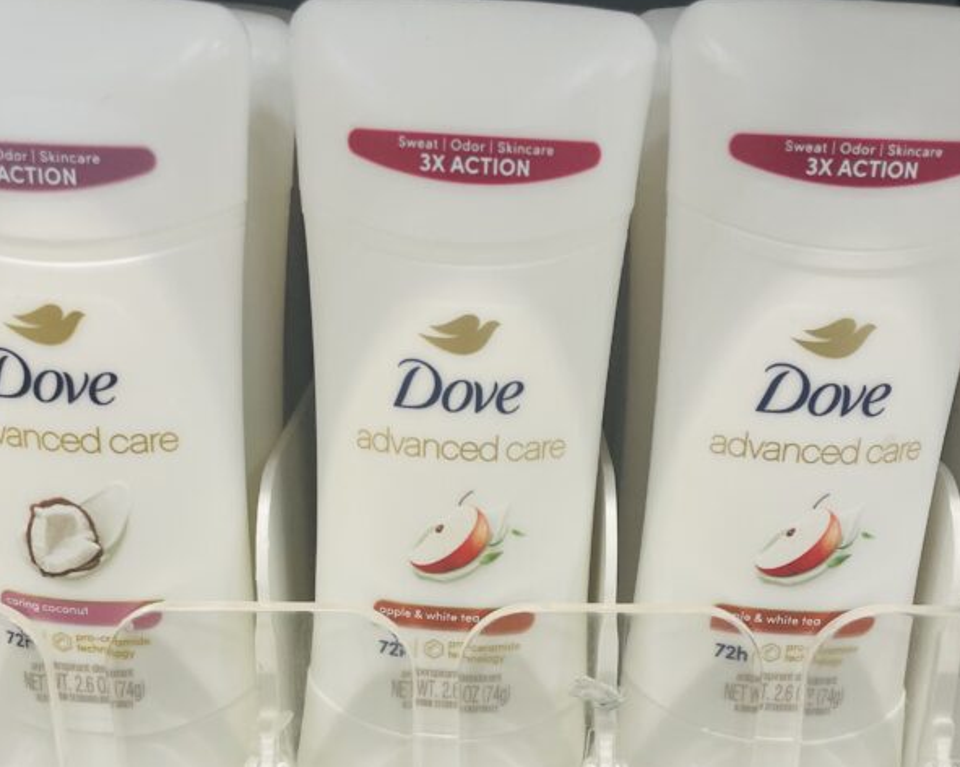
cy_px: 645
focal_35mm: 44
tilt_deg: -25.4
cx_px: 504
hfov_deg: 42.0
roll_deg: -1.5
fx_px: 1249
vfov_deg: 32.9
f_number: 1.6
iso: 80
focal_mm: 4.2
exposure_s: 1/120
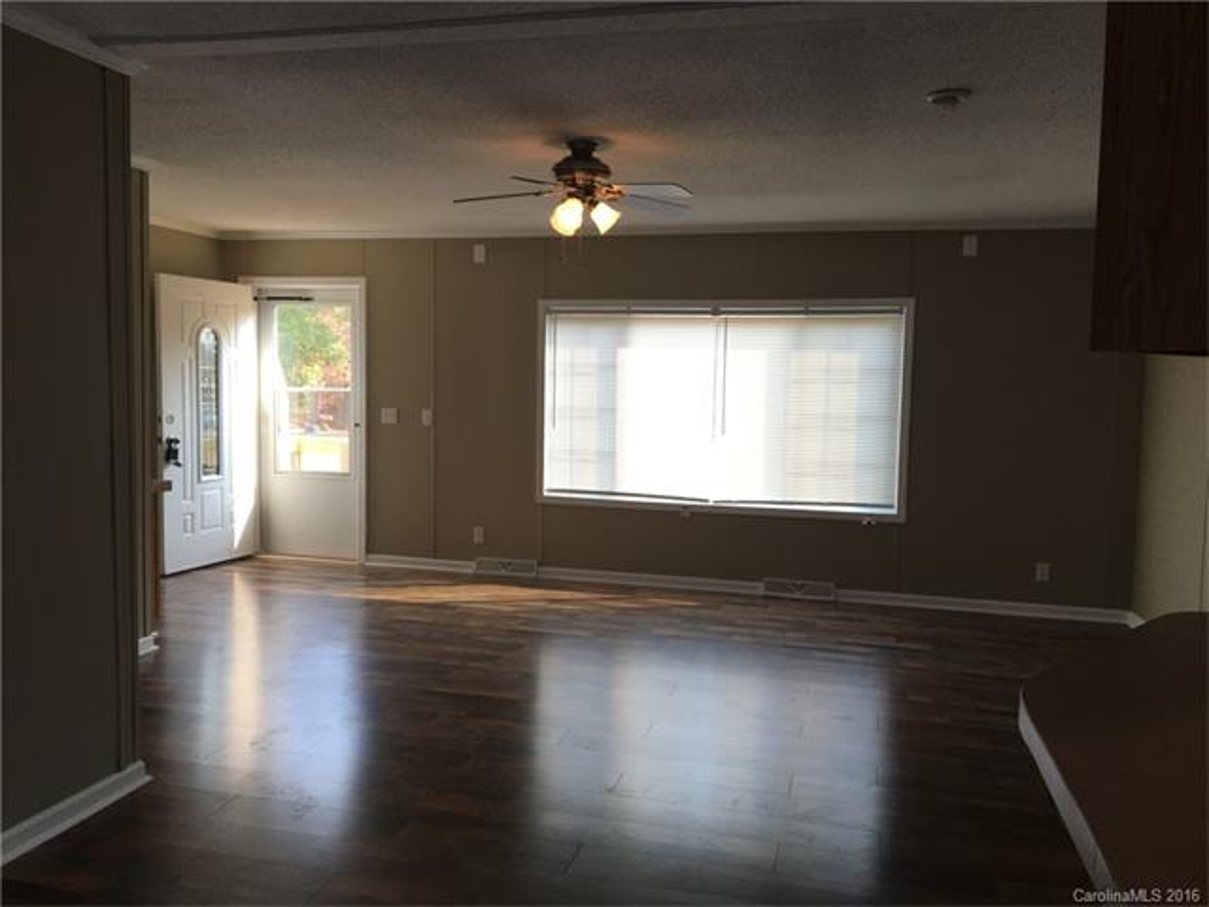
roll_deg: -1.1
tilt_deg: -4.3
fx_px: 1013
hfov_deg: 61.7
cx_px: 604
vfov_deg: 48.2
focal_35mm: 29
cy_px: 454
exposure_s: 1/120
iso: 40
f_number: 2.2
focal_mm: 4.15
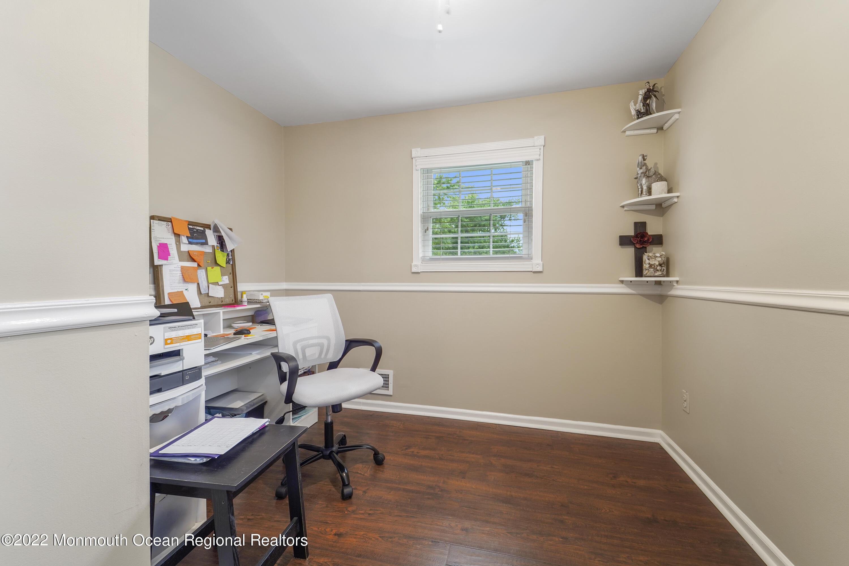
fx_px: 330
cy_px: 283
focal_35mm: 14
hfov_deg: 104.3
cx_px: 424
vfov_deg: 81.2
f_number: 8
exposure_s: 1.3
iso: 320
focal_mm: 14
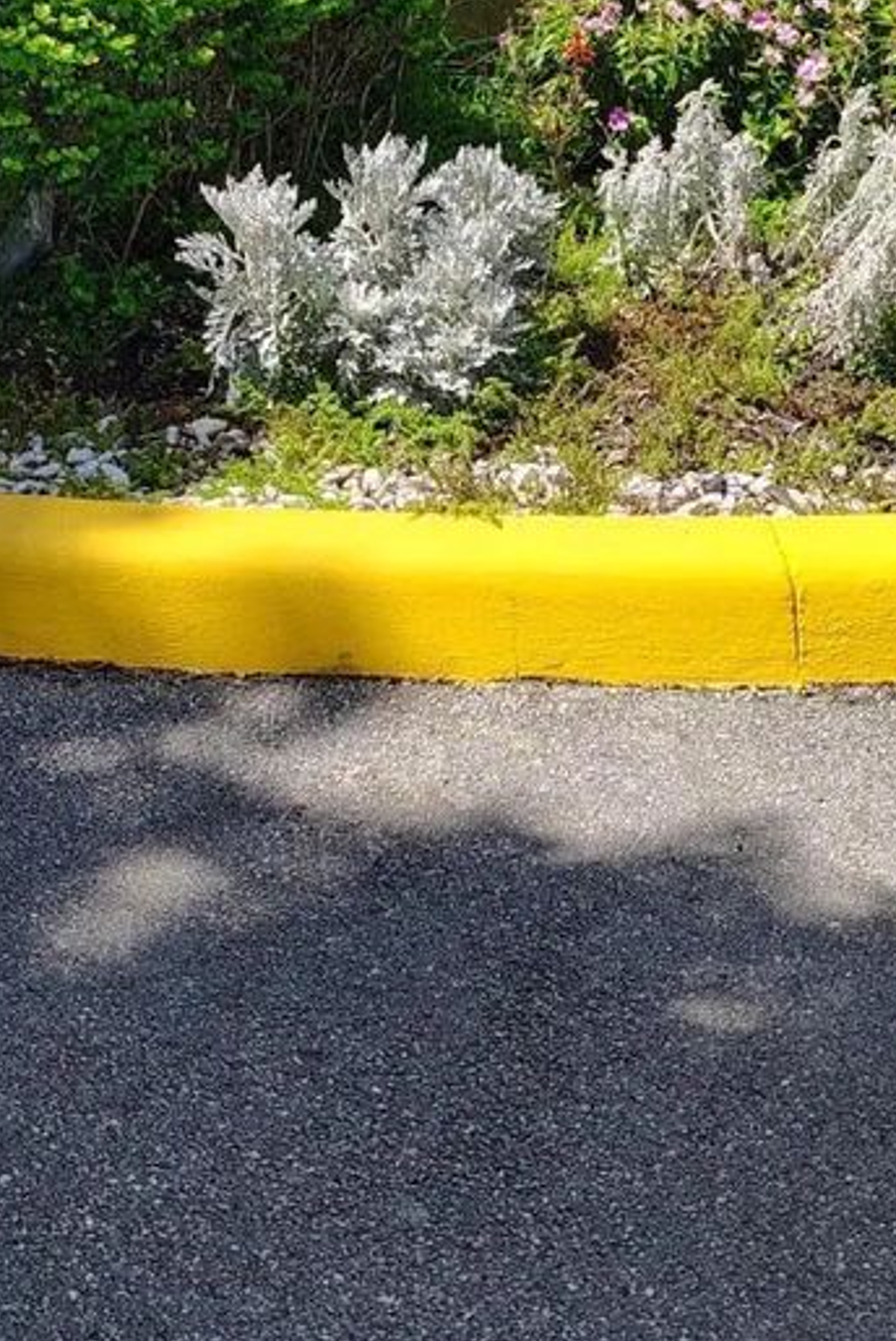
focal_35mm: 66
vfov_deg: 30.3
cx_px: 474
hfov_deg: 20.6
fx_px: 2461
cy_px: 473
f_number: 1.8
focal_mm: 5.56
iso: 100
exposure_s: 1/432
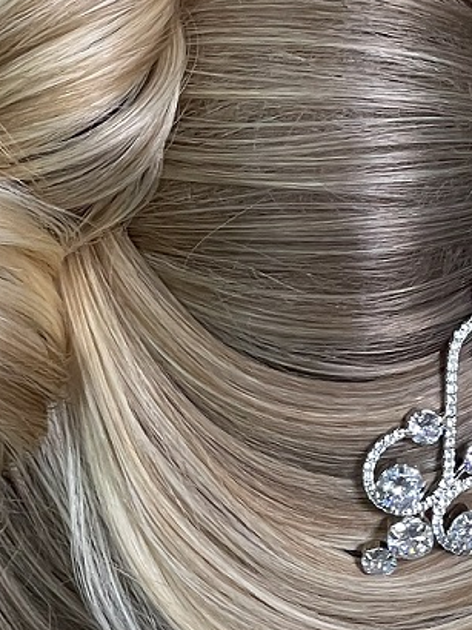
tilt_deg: -9.1
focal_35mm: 284
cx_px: 264
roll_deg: +1.4
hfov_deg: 5.2
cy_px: 481
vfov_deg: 7.0
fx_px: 5169
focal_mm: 9
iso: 125
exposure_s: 1/122
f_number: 2.8
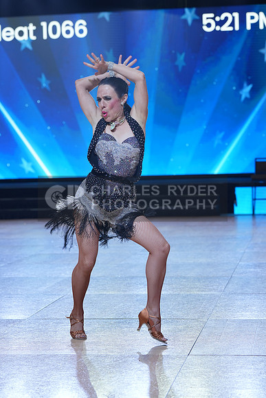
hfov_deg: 15.7
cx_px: 133
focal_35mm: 87
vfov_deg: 23.4
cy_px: 199
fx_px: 964
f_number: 4.5
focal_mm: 87
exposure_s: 1/400
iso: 500
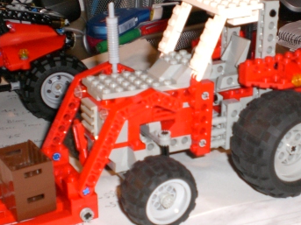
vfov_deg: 20.7
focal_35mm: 71
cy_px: 113
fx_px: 617
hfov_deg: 27.0
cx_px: 232
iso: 200
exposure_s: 1/60
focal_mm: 6.3
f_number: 3.1
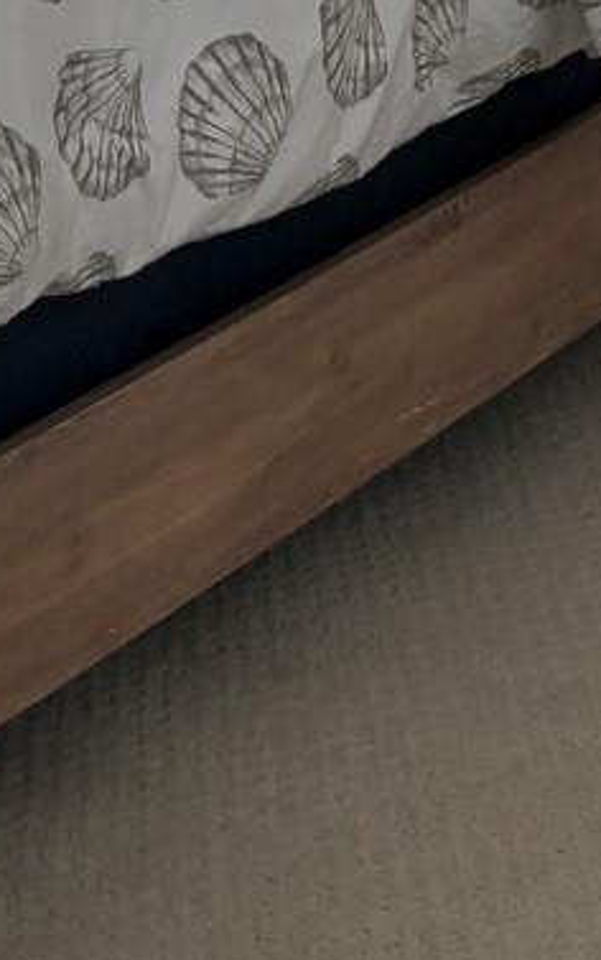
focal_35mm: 117
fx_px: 3063
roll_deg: +3.0
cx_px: 130
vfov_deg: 16.2
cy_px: -512
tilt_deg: -3.8
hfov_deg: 11.2
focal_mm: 5.96
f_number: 1.6
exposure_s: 1/241
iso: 64
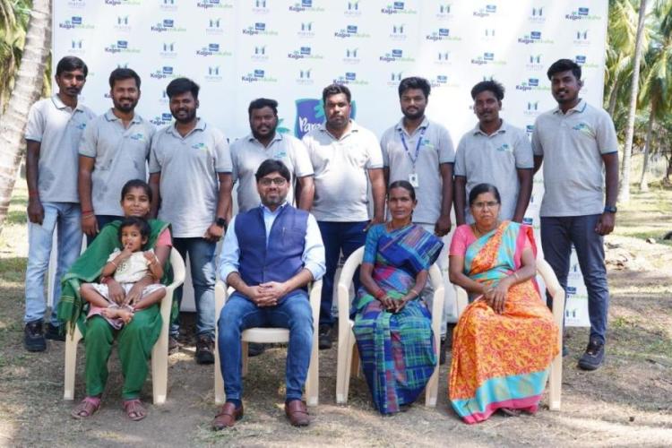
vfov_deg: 27.5
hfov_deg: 40.3
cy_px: 224
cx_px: 336
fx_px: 915
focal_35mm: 49
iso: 400
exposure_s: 1/160
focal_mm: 49
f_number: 7.1
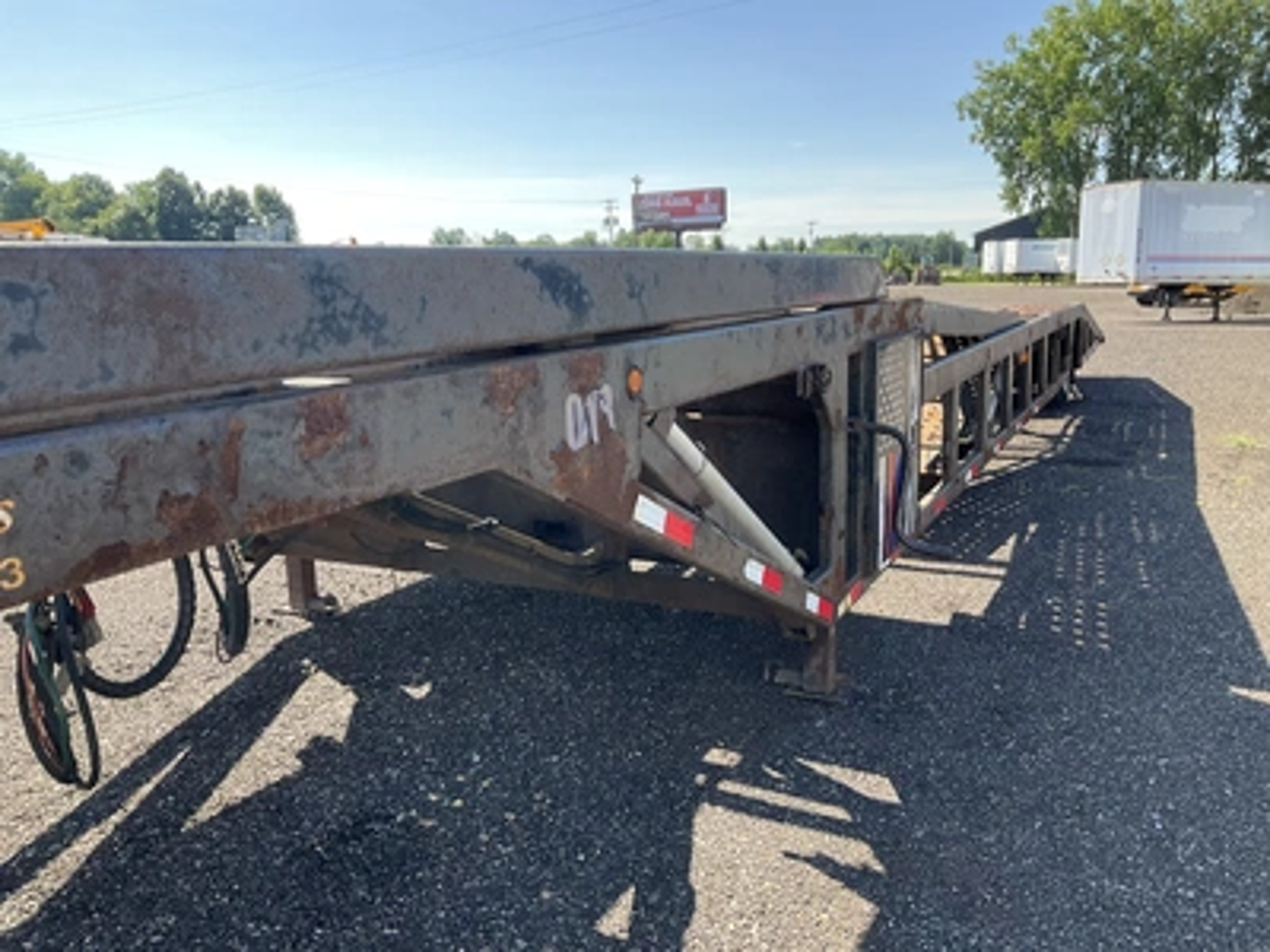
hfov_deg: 61.7
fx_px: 1064
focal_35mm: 29
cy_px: 476
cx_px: 635
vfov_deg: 48.2
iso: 25
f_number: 1.8
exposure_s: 1/409
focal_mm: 3
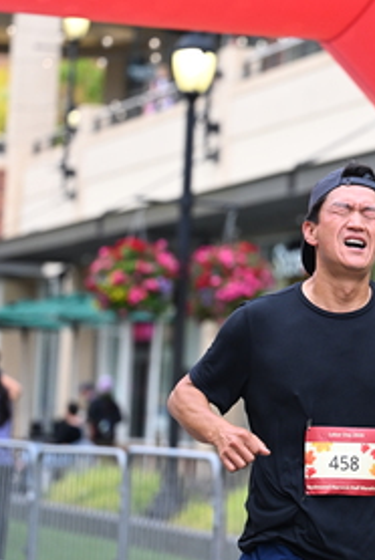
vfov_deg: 11.4
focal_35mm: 180
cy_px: 288
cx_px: 360
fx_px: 2805
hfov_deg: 7.6
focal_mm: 91
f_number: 2.8
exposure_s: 1/1600
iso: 1000
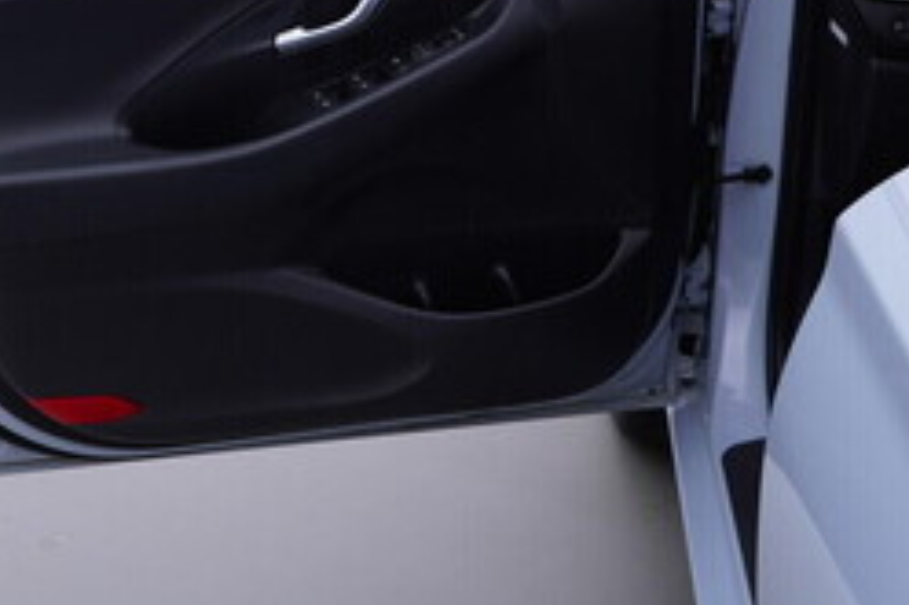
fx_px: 2019
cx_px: 172
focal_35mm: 80
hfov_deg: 24.9
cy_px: -57
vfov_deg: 16.5
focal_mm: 24
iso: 125
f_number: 4
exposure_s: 1/80
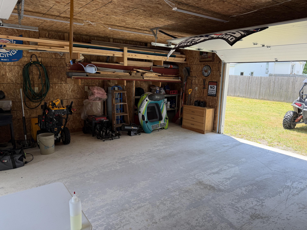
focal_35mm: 24
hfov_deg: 71.6
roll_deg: -1.1
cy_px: 115
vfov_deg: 56.8
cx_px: 154
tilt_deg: -11.1
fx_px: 213
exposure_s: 1/473
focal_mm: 6.76
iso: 80
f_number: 1.78
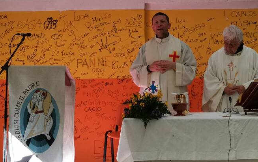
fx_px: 513
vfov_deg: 17.8
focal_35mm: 73
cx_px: 172
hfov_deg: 28.0
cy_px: 49
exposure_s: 1/100
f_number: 1.8
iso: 80
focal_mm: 4.75
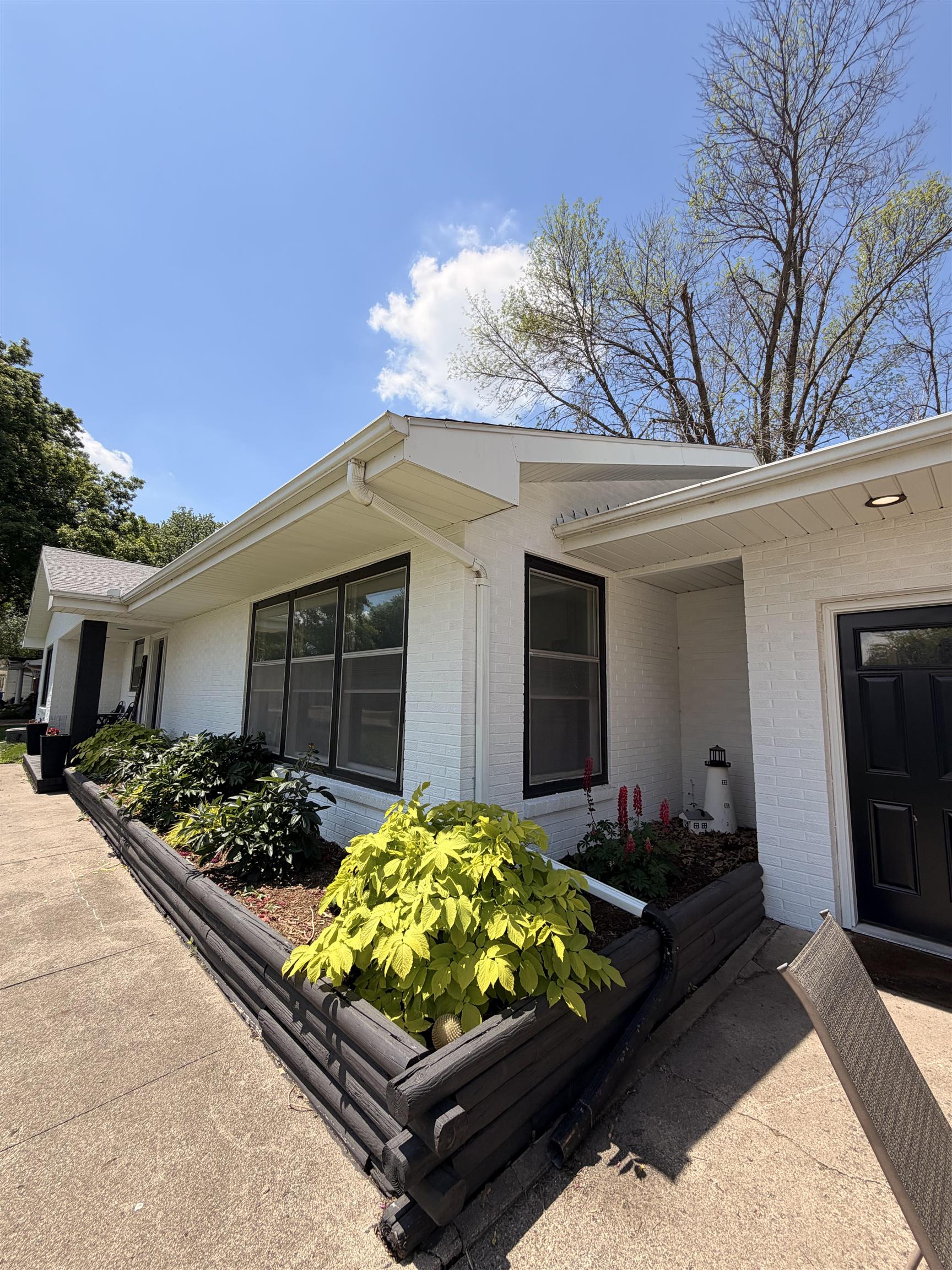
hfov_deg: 85.7
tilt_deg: +8.1
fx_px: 513
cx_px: 476
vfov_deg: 102.1
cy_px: 635
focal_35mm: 14
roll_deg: -0.9
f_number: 2.2
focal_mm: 2.22
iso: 25
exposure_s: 1/853
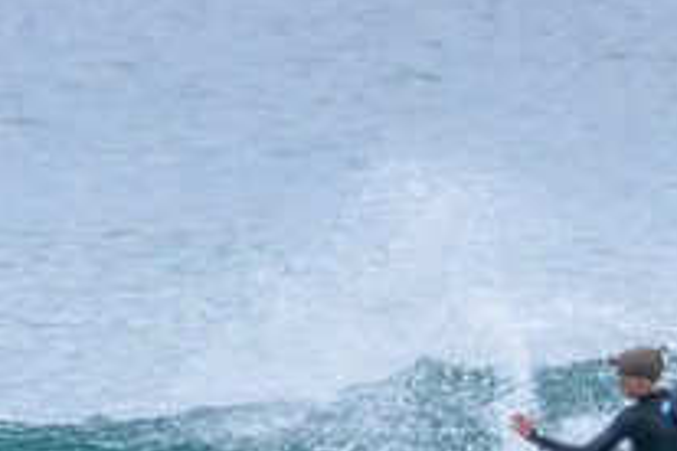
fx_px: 42102
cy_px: 616
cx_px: 500
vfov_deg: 0.6
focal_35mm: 2239
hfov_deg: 0.9
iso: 2500
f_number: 11
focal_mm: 800
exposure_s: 1/2000
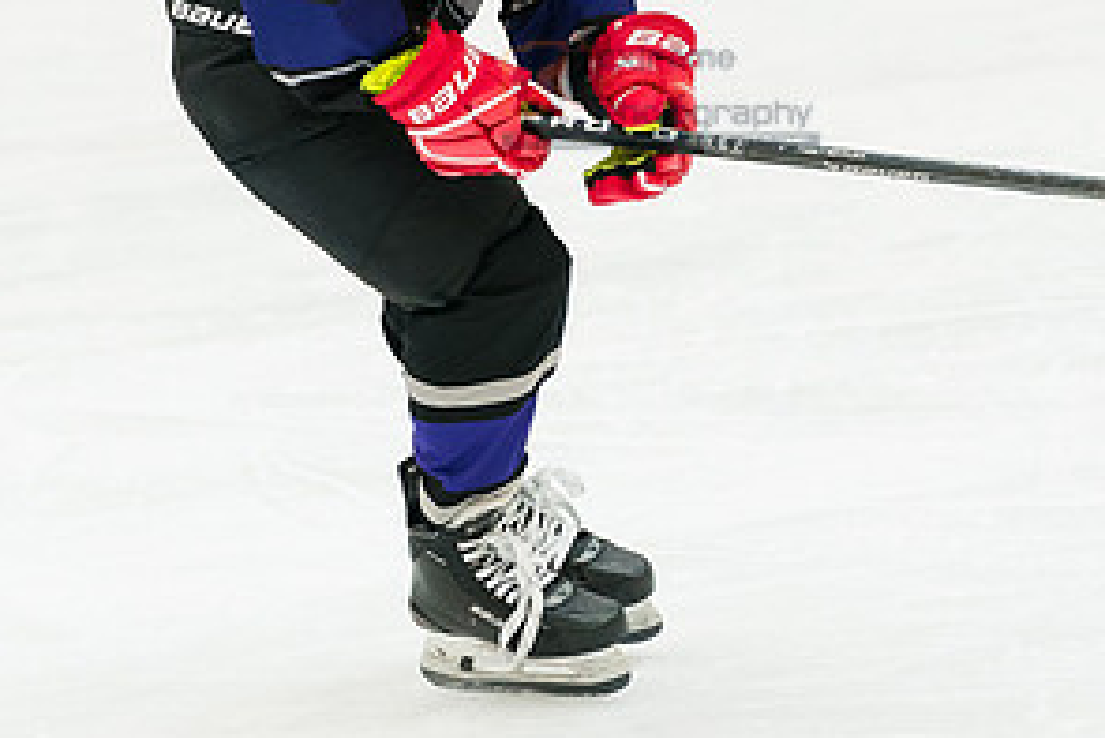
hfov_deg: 4.5
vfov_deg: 3.0
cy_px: 24
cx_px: 434
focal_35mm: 460
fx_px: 14126
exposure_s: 1/1000
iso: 2000
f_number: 3.2
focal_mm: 129
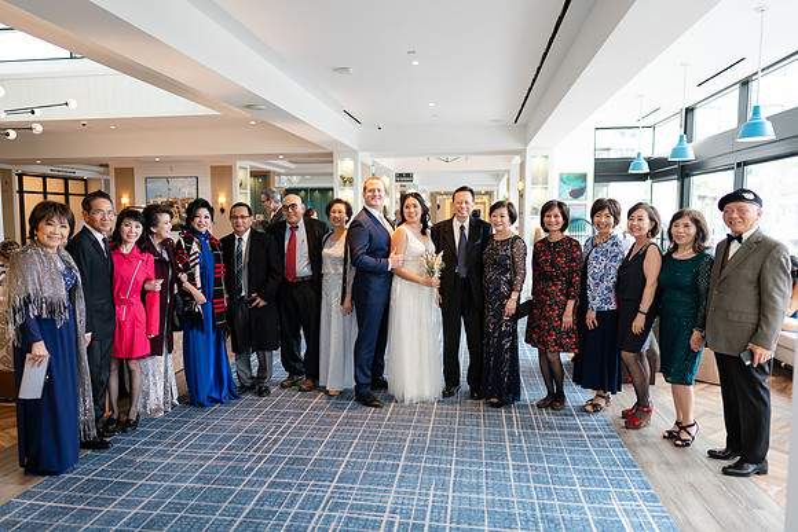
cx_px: 383
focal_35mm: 25
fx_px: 560
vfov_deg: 50.9
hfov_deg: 70.9
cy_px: 260
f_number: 1.4
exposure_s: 1/50
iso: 160
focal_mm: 24
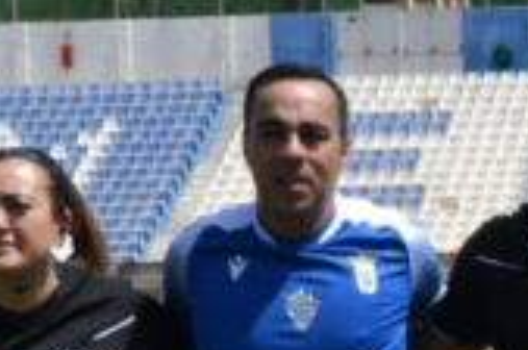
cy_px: 459
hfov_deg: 10.5
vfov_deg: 7.4
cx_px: 1022
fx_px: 2664
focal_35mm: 182
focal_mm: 20
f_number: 5.6
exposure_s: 1/1250
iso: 400
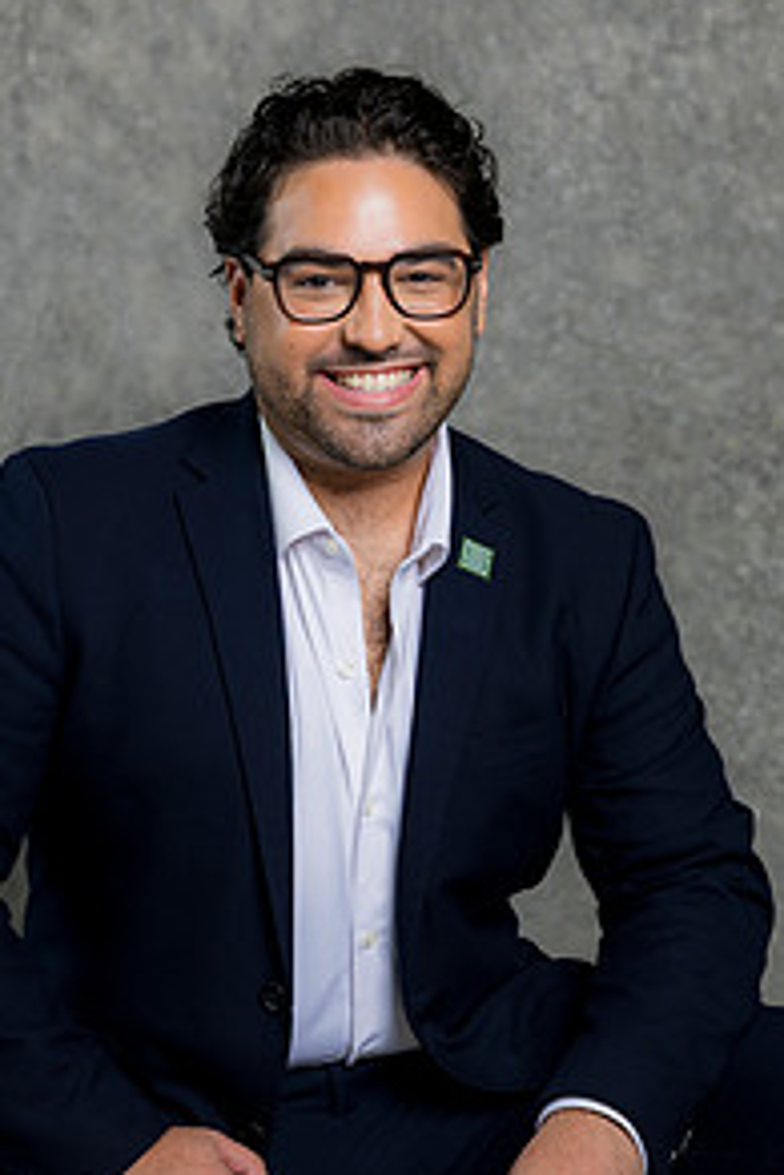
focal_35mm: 131
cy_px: 785
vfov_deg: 15.6
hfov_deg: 10.5
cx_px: 410
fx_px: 4274
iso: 125
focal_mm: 85
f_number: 5
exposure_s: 1/200
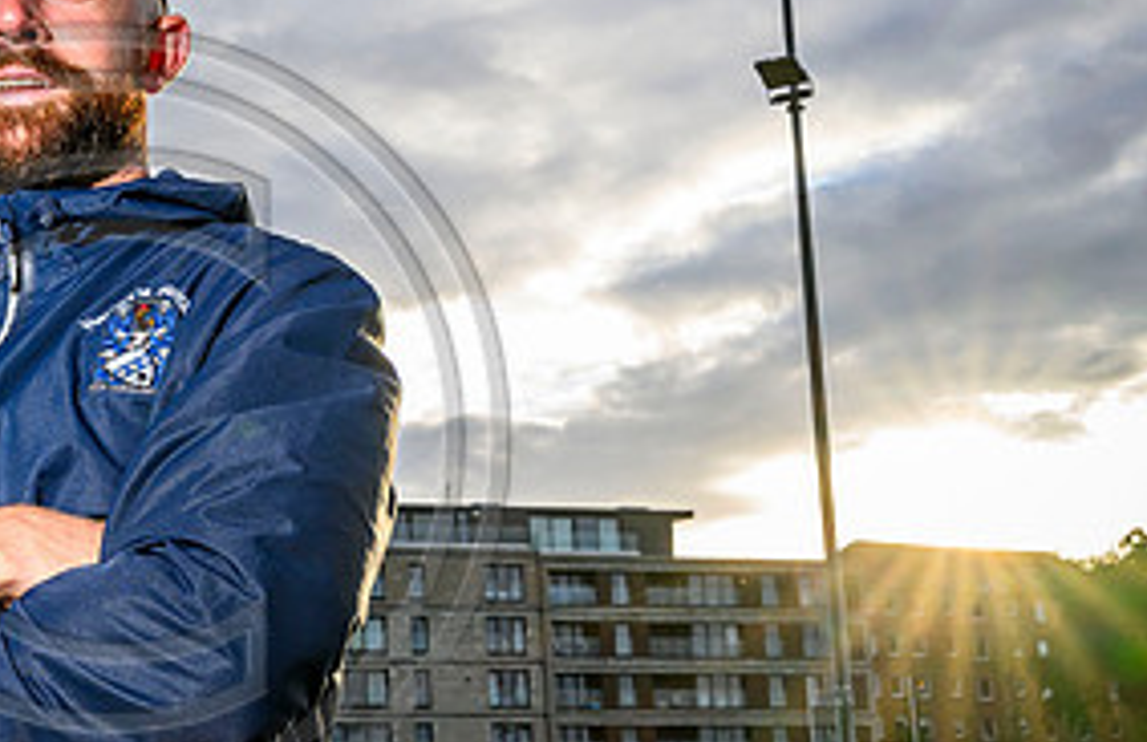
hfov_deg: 28.8
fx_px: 2115
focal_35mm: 67
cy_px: 397
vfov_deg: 19.9
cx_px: 48
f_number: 11
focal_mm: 24
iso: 320
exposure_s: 1/125
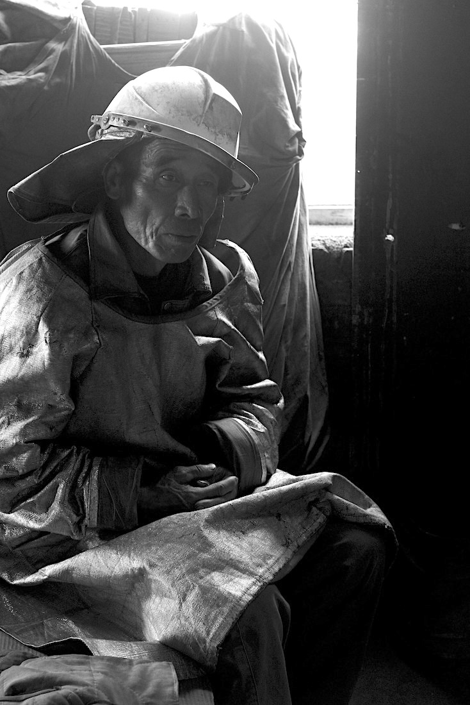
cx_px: 235
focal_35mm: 70
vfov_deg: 28.8
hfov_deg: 19.5
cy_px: 352
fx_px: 1370
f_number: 5.6
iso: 1800
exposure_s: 1/80
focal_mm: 70
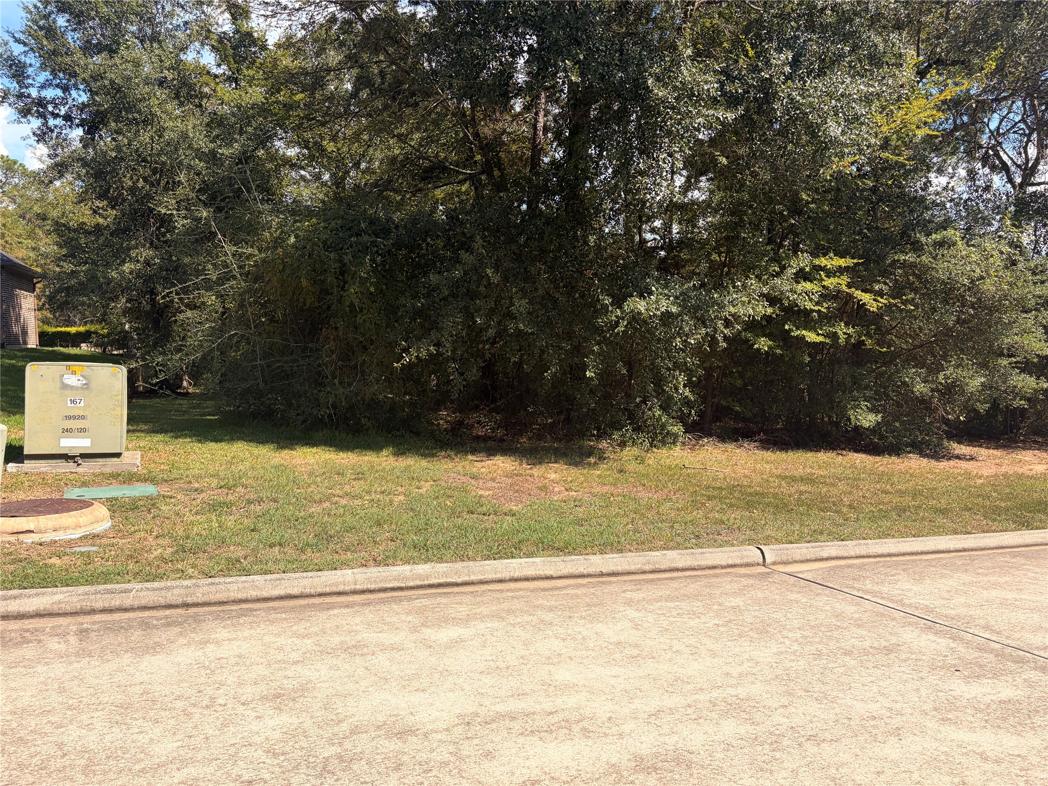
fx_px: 787
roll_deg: +1.4
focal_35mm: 26
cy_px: 393
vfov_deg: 53.1
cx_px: 524
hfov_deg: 67.3
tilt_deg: -4.8
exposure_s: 1/3125
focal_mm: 5.96
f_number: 1.6
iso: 50
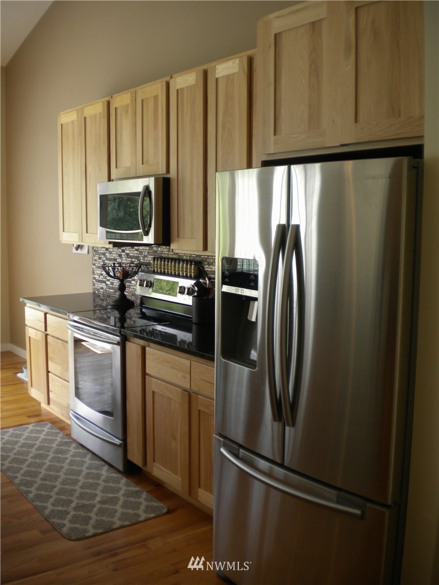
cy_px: 292
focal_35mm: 35
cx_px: 220
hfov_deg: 40.7
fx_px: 592
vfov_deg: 52.6
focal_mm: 6.3
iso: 80
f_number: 3.1
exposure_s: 1/42.7
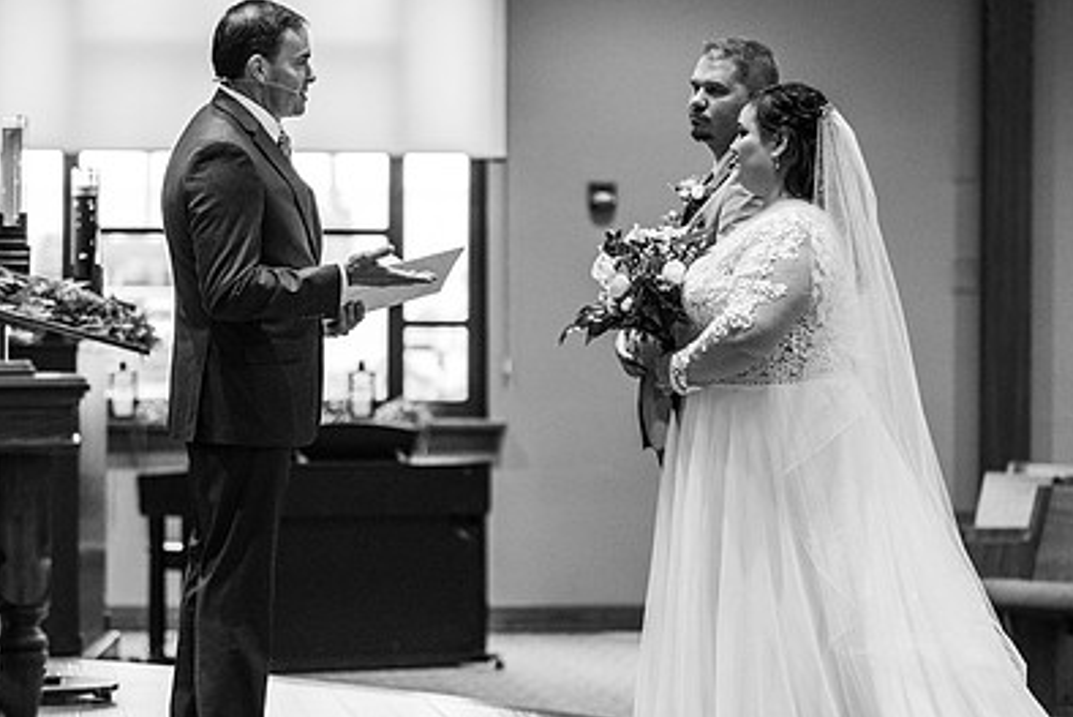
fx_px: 4919
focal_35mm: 165
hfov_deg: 12.4
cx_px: 512
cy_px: 418
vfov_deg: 8.3
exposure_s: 1/250
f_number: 2.8
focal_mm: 112
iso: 2000
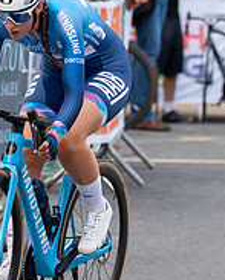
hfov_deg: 2.7
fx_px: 4725
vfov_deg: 3.4
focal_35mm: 569
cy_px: 26
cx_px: 36
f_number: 3.2
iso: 500
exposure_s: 1/1000
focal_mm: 118
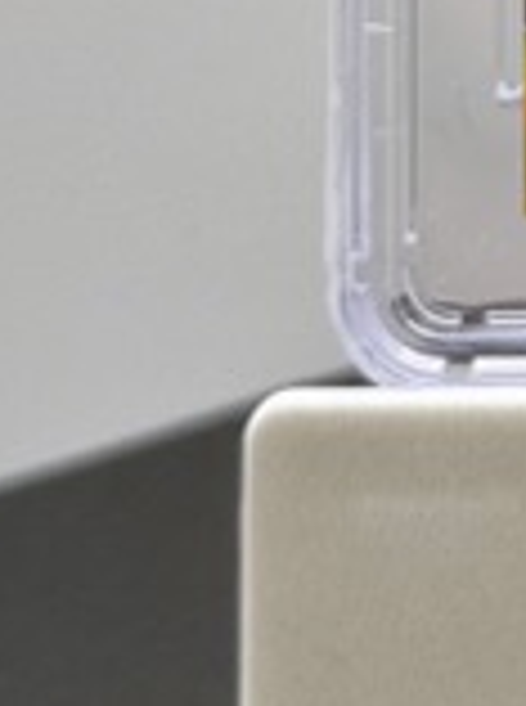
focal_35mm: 314
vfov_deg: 6.1
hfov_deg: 4.6
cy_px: -818
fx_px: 6388
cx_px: 1272
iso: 50
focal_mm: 6.76
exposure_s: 1/185
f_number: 1.78
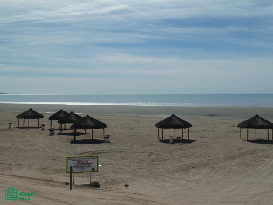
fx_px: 379
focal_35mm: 48
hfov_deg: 39.7
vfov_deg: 30.3
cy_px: 102
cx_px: 136
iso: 80
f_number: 6.3
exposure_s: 1/800
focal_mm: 7.9
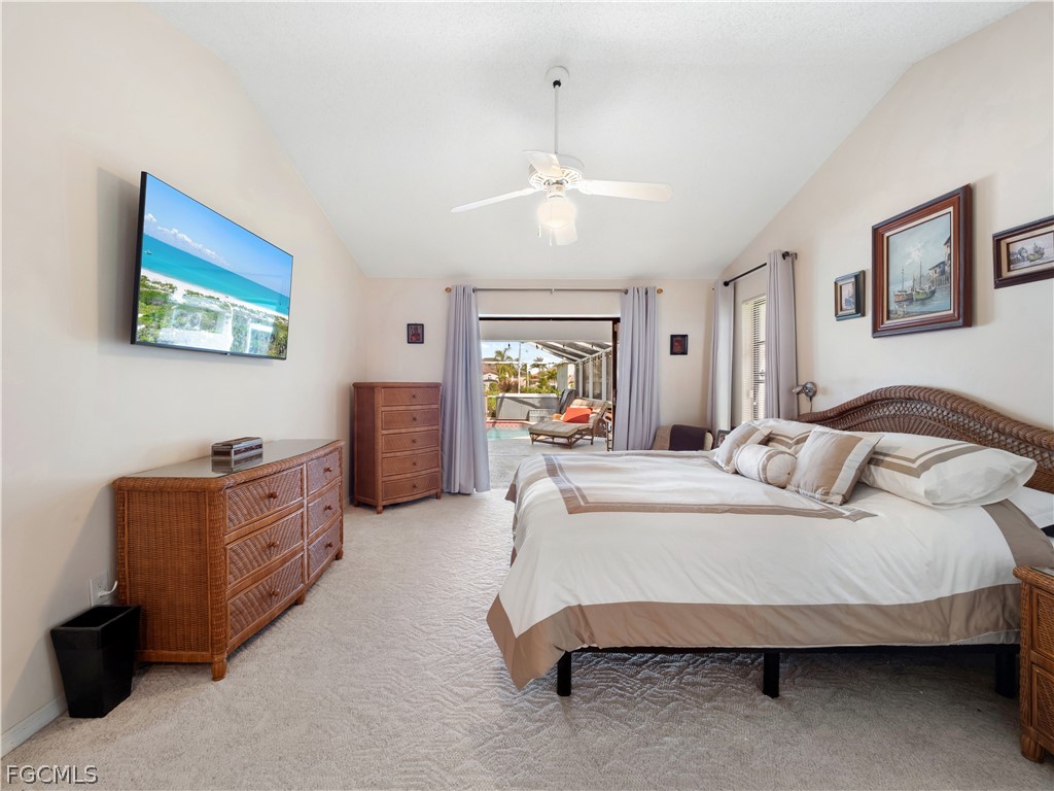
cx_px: 527
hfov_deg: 102.1
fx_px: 426
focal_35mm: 14
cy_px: 396
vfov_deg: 85.7
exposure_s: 1/4
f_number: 7.1
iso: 200
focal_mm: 7
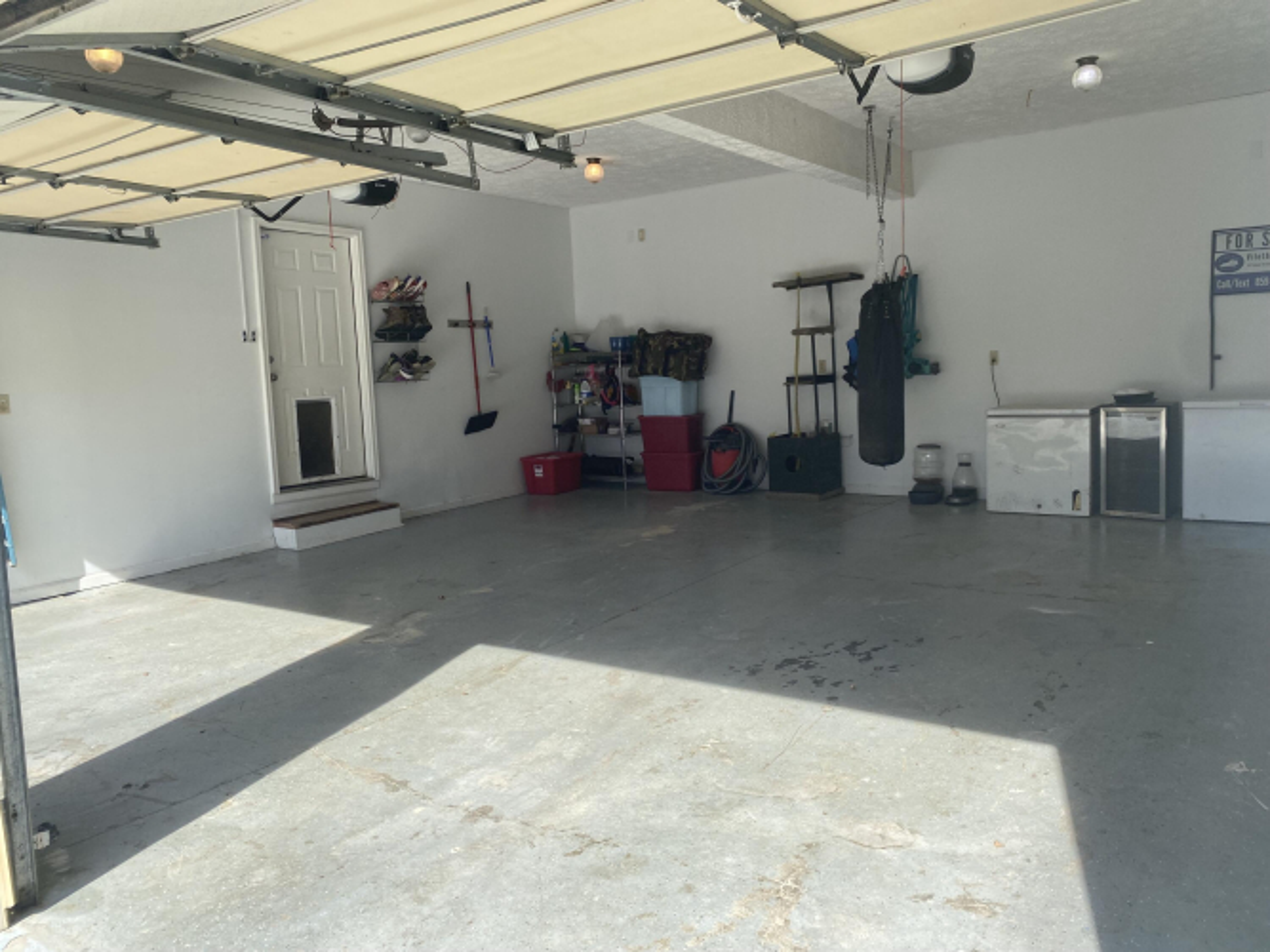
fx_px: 954
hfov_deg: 67.3
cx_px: 635
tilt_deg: -5.9
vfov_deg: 53.0
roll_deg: +2.6
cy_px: 476
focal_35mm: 26
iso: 32
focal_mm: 4.25
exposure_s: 1/1124
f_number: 1.8
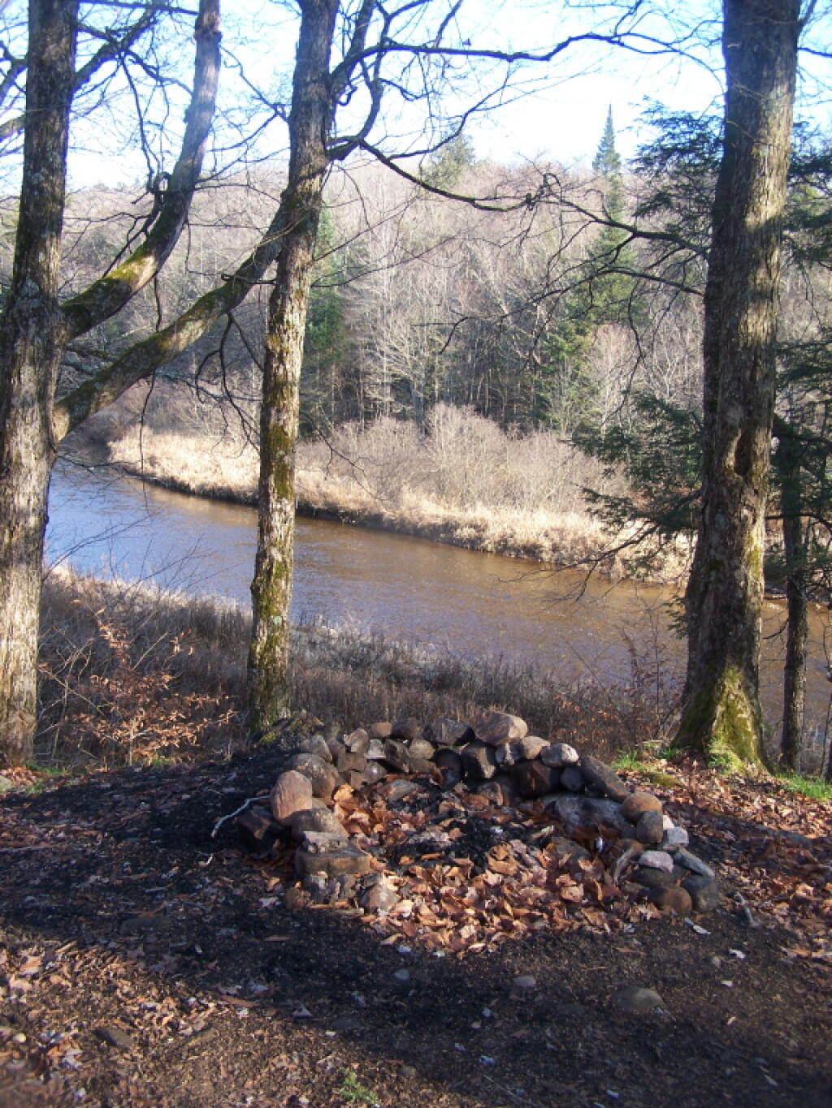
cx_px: 416
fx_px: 1218
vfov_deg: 49.0
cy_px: 554
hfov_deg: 37.7
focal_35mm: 38
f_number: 2.8
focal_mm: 6.3
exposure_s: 1/125
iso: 80
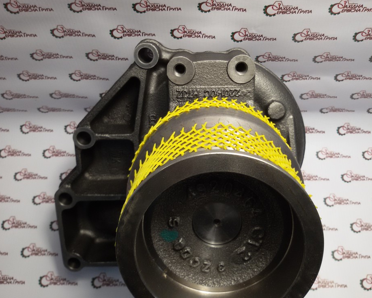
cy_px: 149
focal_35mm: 33
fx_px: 363
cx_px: 194
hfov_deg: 54.2
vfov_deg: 44.6
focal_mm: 2.93
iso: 40
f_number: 2.4
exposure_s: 1/33
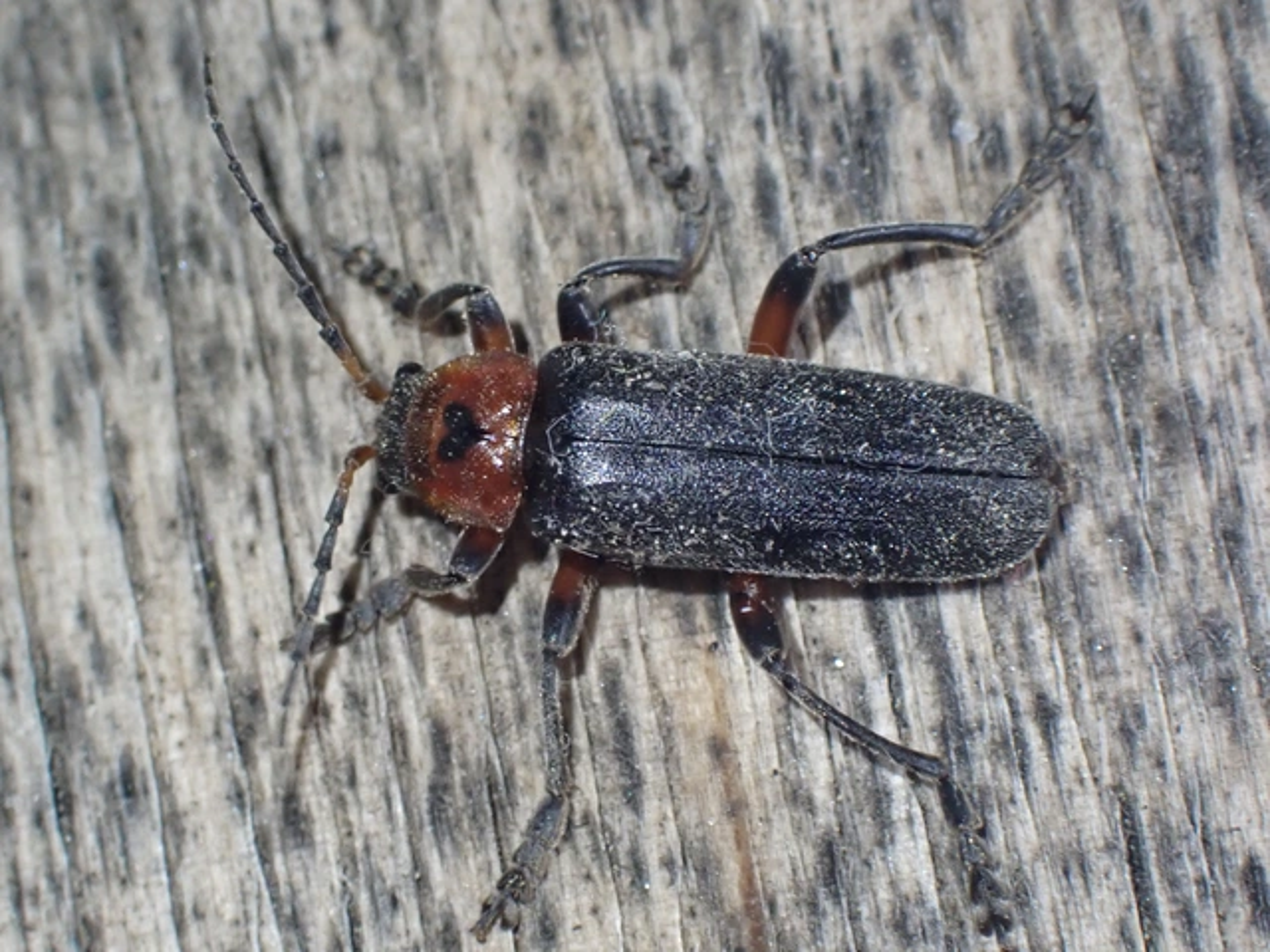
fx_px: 3669
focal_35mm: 100
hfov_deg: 19.6
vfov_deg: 14.8
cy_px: 476
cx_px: 635
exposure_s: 1/30
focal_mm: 18
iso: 500
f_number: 6.3
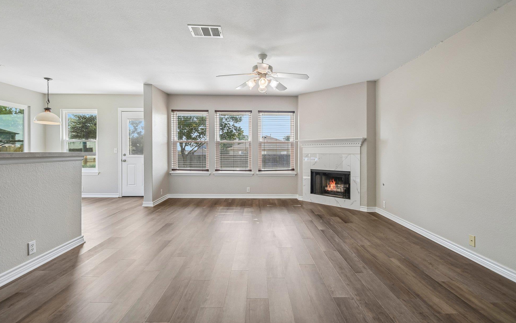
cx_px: 263
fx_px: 225
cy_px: 143
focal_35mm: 16
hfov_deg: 97.8
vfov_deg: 71.0
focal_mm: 10
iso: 400
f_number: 8
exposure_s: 1/50
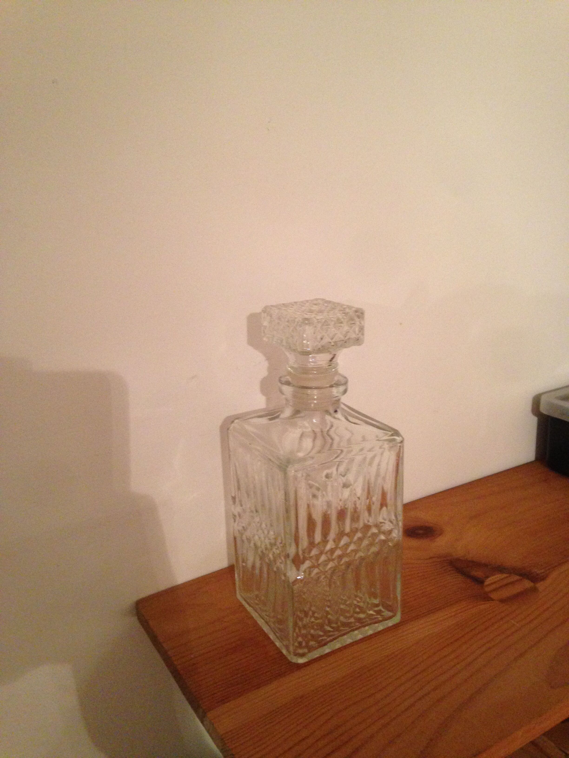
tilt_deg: -13.1
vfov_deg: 55.4
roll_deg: -0.1
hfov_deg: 42.9
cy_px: 379
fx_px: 723
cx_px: 284
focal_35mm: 33
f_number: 2.4
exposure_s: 1/20
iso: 320
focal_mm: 4.12
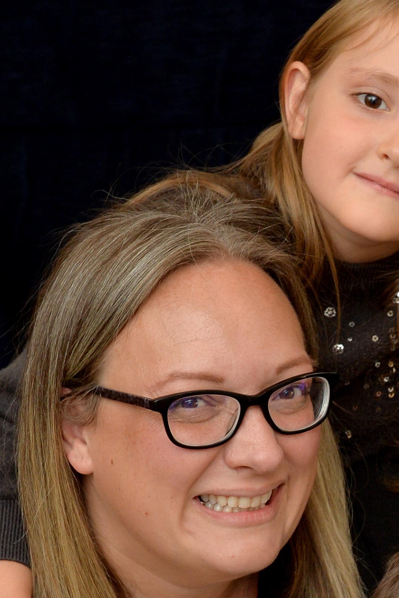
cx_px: 465
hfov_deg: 10.3
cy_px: 564
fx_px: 2178
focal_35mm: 131
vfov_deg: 15.4
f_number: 6.3
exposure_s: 1/160
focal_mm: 50
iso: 800
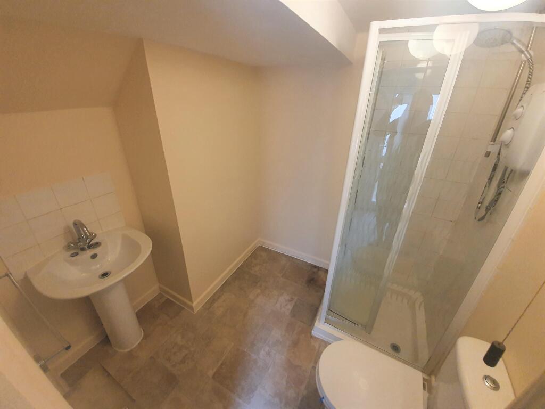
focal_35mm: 13
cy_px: 204
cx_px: 272
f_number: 2.2
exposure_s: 1/50
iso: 400
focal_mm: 1.8
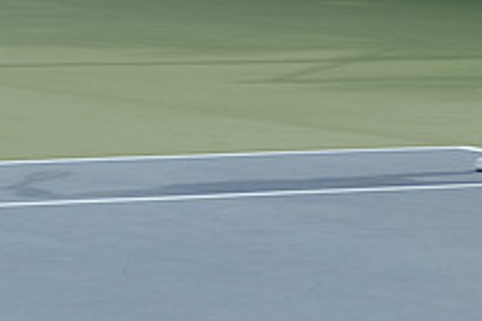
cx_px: 499
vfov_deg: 3.6
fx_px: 5168
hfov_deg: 5.3
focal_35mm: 386
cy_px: -83
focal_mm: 122
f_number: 5.6
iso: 640
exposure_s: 1/2500
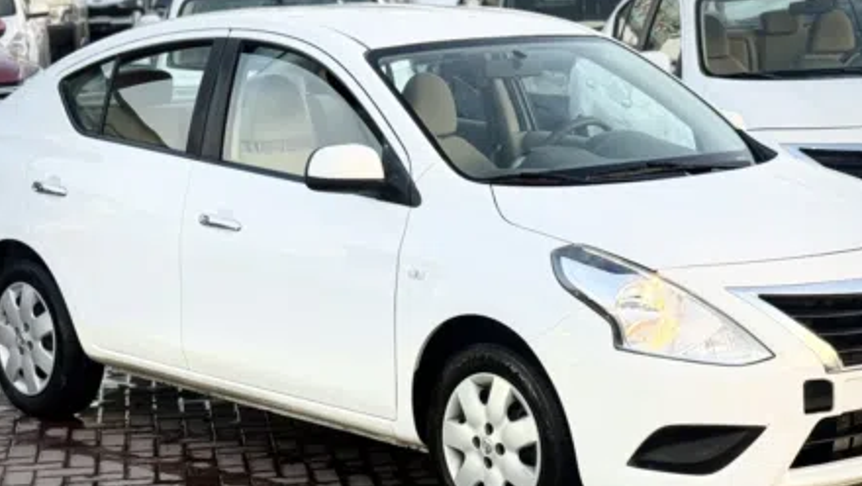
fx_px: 1738
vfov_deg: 15.9
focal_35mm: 76
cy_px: 304
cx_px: 445
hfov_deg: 27.9
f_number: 1.78
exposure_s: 1/105
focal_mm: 6.76
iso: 100
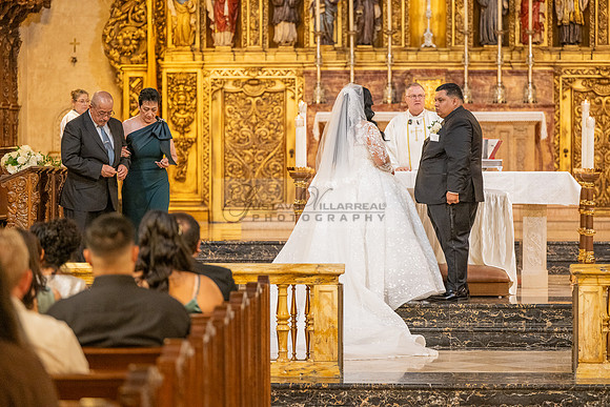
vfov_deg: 11.9
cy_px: 204
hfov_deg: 17.8
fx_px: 1949
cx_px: 305
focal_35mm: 115
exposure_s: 1/160
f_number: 2.8
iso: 2000
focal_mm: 115
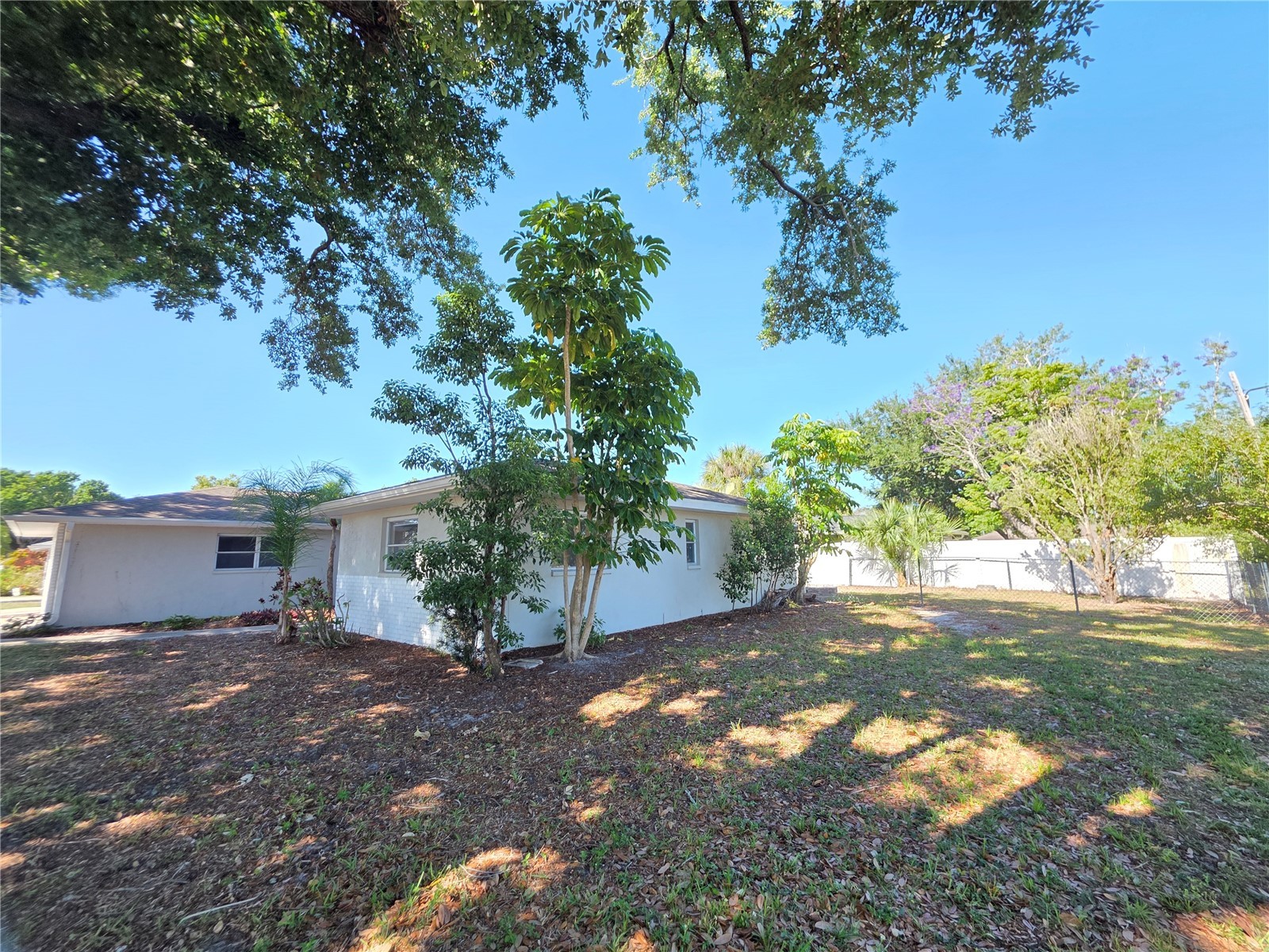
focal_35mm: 13
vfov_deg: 89.9
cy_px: 476
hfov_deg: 106.2
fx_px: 477
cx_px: 634
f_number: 1.9
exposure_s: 1/308
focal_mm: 2.2
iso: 40
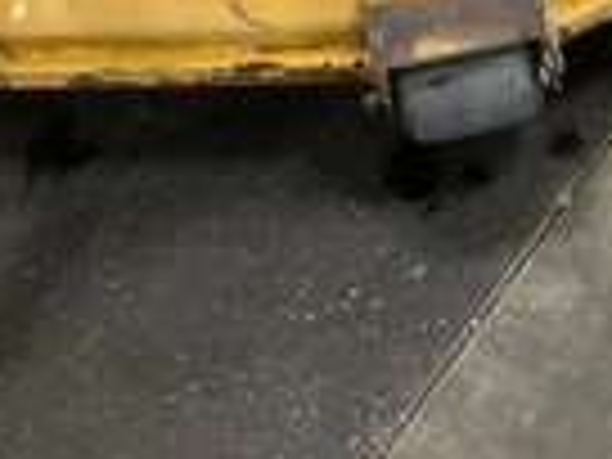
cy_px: -194
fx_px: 1503
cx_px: 860
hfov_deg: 20.4
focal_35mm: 85
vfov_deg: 16.1
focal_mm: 3
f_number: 1.8
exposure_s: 1/60
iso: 250
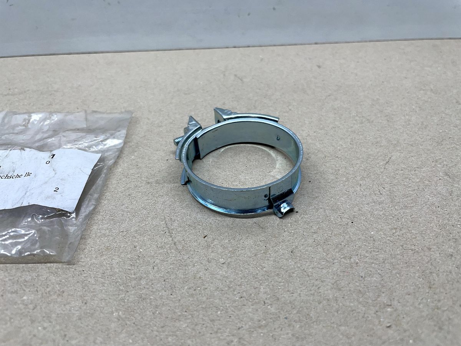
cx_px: 230
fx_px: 346
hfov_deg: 67.3
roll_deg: +2.3
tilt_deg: -40.1
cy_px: 173
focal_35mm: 26
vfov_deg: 53.1
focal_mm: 4.2
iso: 32
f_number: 1.6
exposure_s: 1/111
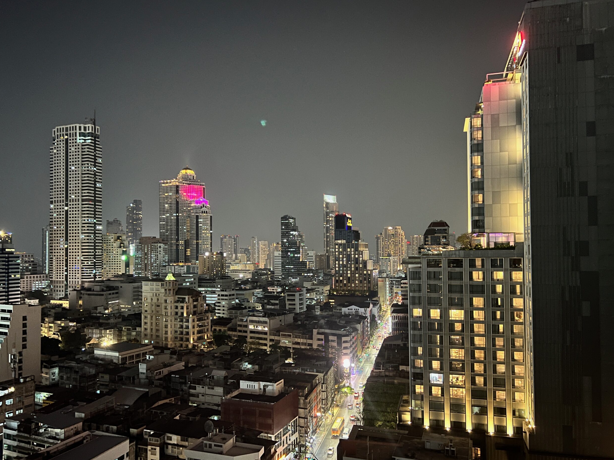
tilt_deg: +2.1
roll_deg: +1.3
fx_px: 479
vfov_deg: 51.4
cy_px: 237
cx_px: 309
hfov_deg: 65.3
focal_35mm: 27
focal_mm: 5.7
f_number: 1.5
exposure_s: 1/14
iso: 640
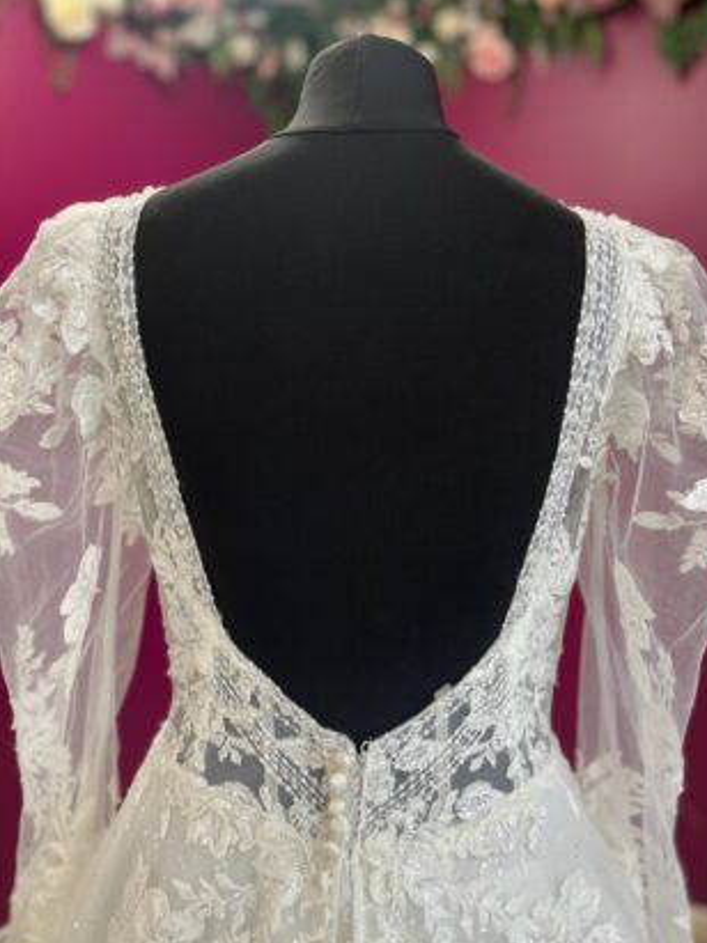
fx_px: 736
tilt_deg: -5.1
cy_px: 485
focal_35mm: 27
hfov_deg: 51.3
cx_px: 365
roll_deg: +1.6
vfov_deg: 65.3
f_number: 1.6
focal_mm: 5.1
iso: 80
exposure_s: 1/50
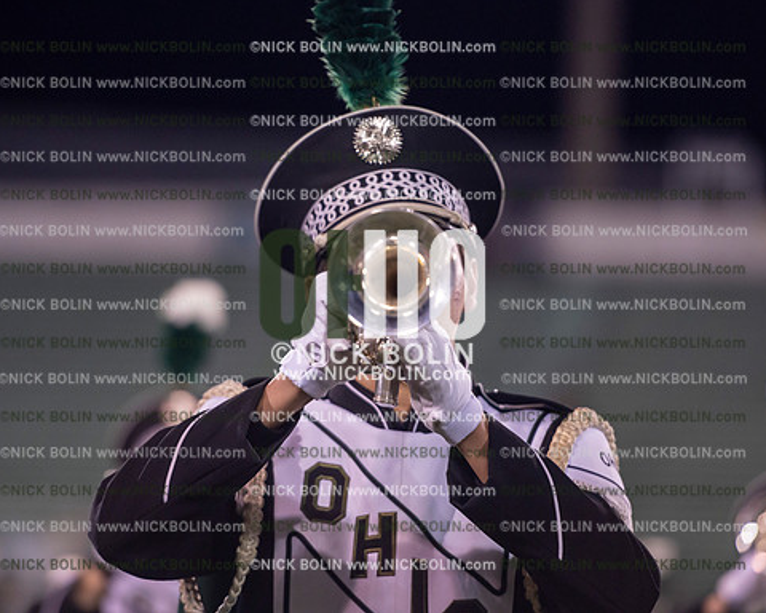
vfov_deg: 6.8
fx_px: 5146
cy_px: 306
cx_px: 372
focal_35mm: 227
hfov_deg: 8.5
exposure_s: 1/1250
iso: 2500
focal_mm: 200
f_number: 2.8
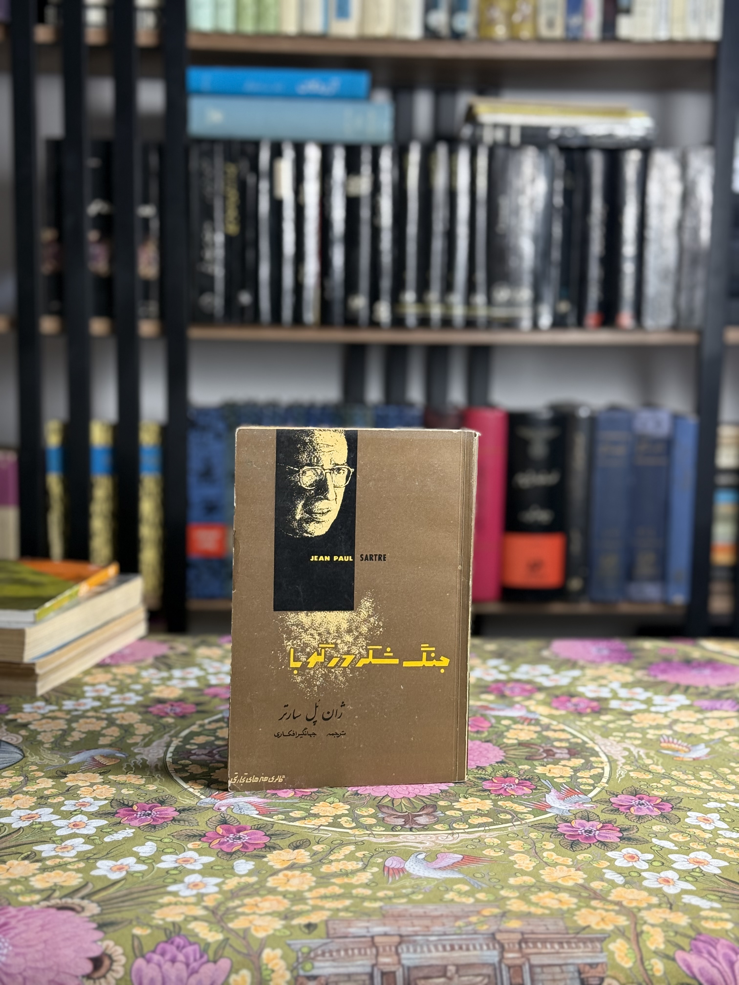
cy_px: 492
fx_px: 1366
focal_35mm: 48
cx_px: 370
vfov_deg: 39.7
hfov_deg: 30.3
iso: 125
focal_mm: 6.76
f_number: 1.78
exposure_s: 1/100
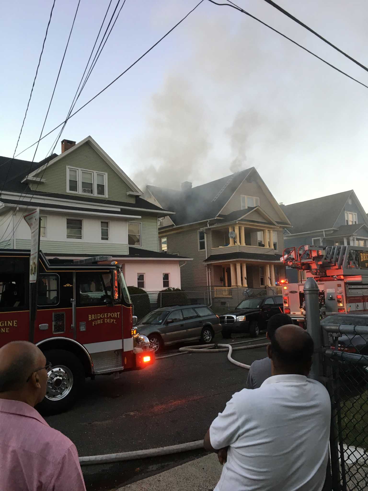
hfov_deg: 48.2
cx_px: 184
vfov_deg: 61.7
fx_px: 411
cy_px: 246
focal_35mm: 29
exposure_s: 1/30
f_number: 2.2
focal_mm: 4.15
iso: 25
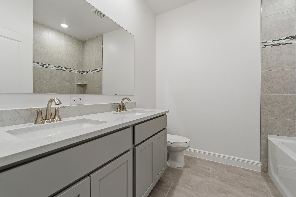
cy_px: 98
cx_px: 148
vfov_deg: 81.2
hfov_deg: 104.3
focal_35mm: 14
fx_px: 115
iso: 250
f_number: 9
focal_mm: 14
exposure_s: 1/3
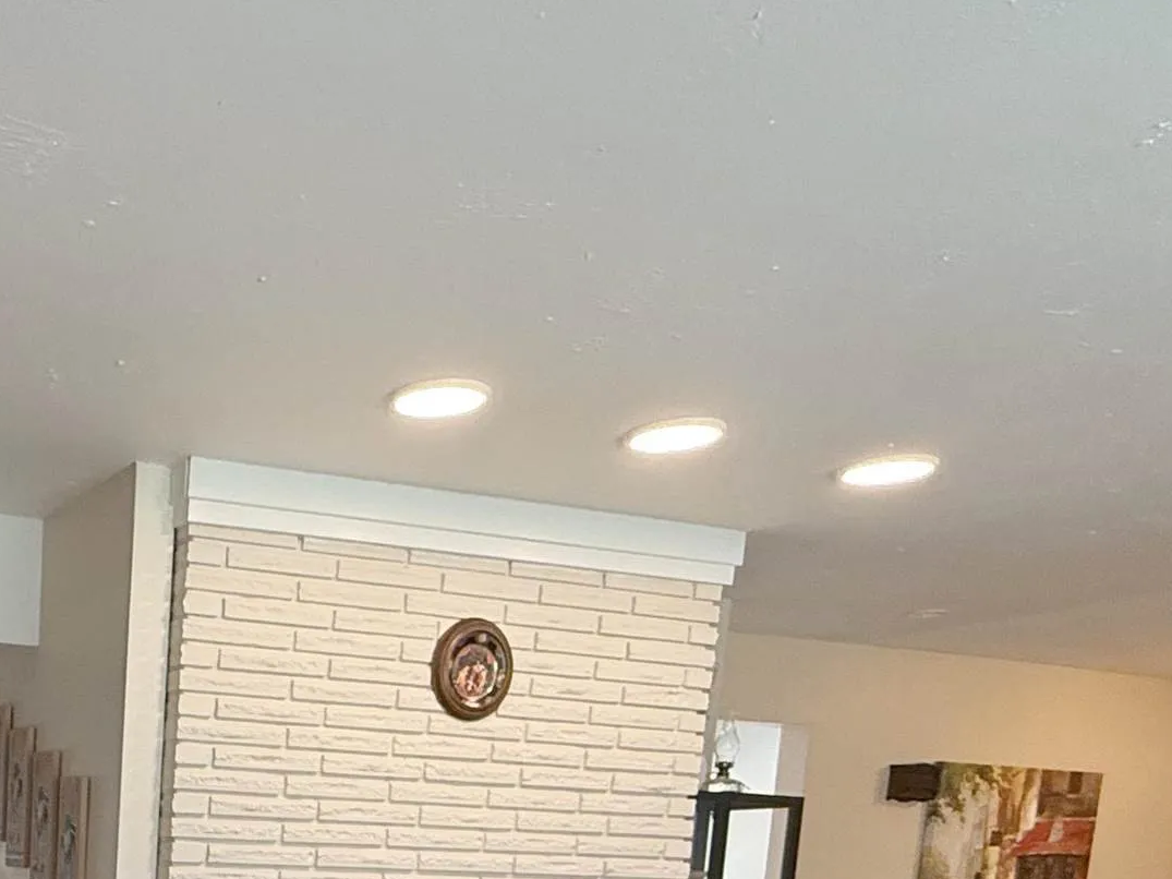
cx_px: -36
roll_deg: -2.0
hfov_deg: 40.2
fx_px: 1354
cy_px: 1060
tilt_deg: -7.5
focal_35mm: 40
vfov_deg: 30.4
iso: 320
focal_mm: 2.22
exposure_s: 1/120
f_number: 2.2
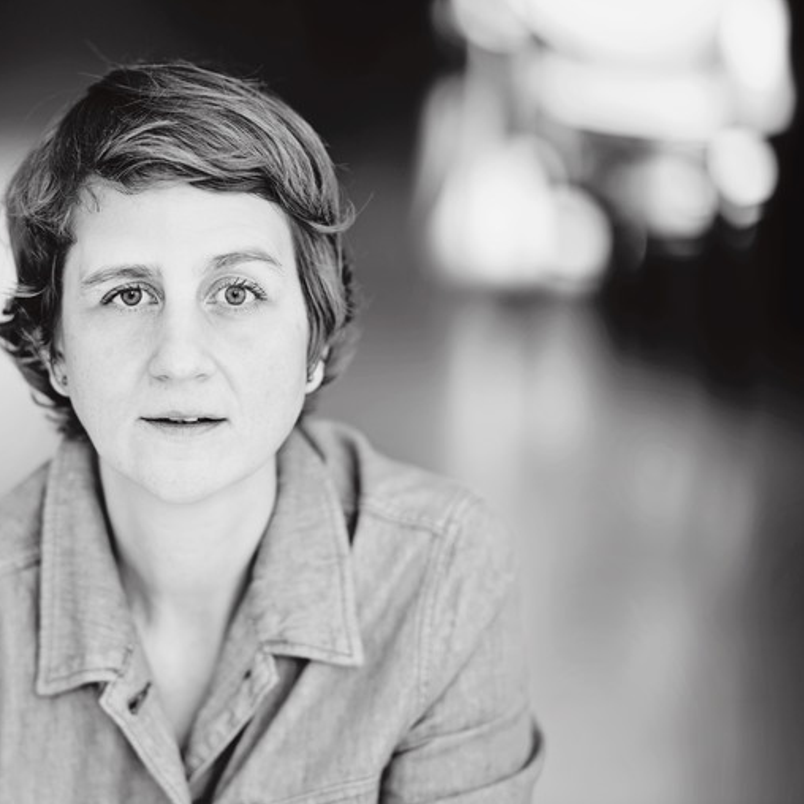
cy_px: 404
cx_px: 217
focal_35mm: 135
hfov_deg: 12.9
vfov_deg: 12.9
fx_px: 3547
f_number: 1.8
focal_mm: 105
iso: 50
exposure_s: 1/160
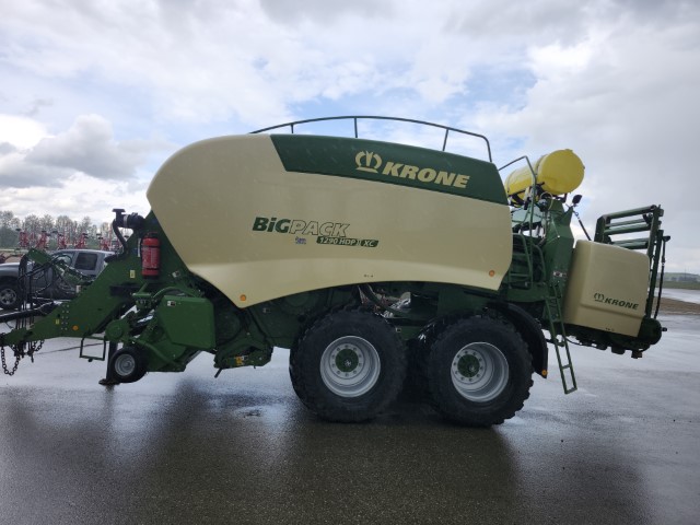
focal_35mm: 23
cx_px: 350
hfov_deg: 73.9
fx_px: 465
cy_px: 262
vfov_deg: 58.9
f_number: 1.8
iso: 25
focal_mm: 5.54
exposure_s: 1/686
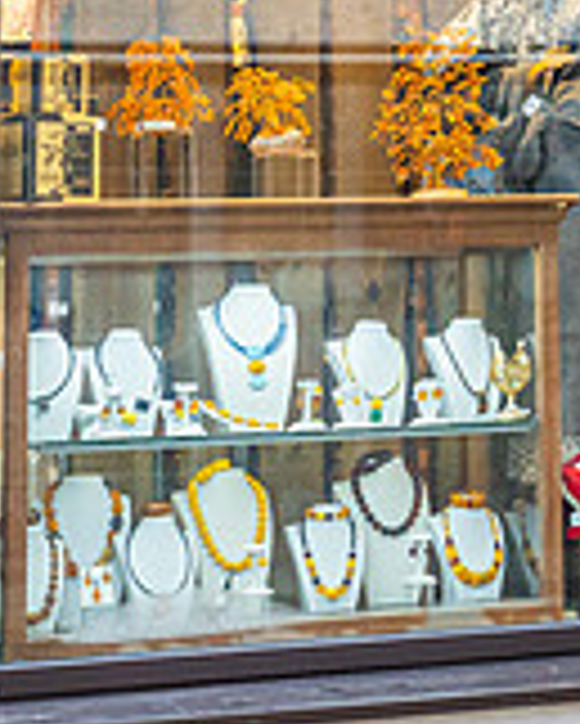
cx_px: 1260
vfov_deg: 10.6
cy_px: -265
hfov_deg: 8.2
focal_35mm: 177
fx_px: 3794
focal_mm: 45
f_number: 6.3
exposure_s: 1/125
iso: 1000
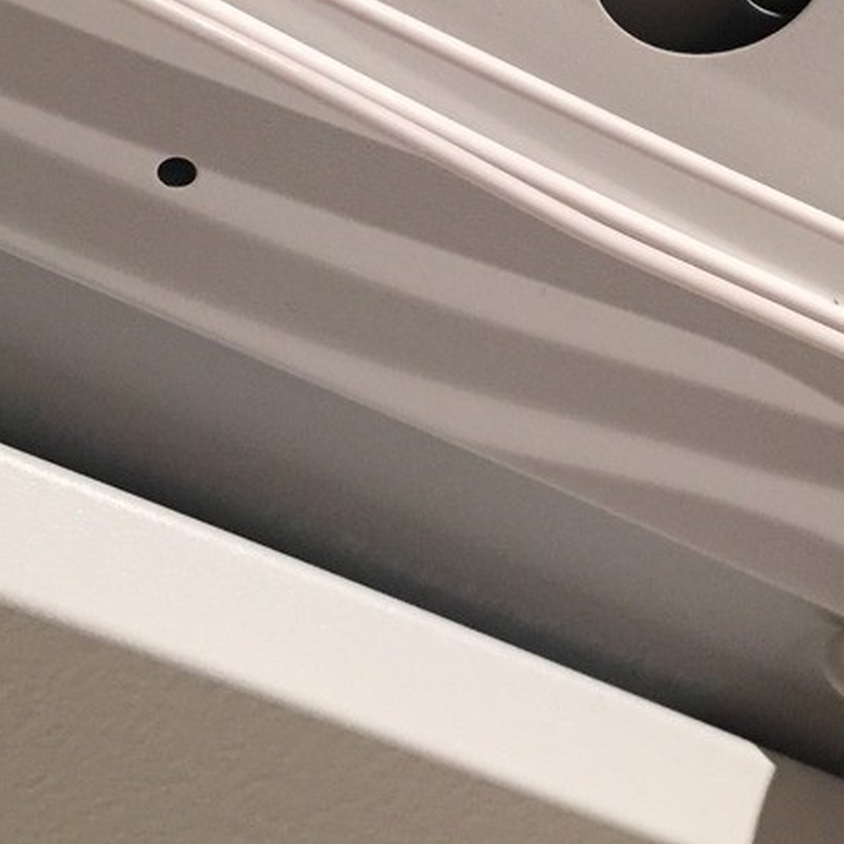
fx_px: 1876
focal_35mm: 68
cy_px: 16
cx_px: 630
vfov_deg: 24.3
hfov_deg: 25.1
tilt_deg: +56.3
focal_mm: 4.15
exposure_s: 1/30
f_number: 2.2
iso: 160
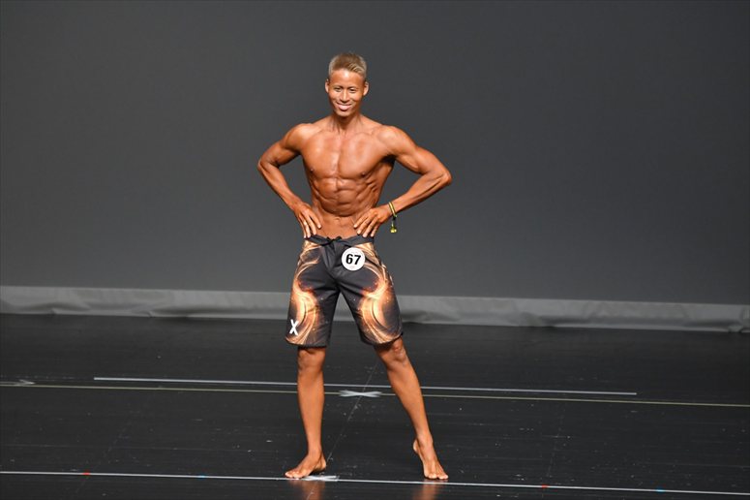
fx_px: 6559
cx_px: 375
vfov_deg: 4.4
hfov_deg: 6.5
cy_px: 250
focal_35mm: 315
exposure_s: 1/400
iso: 2500
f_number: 5.6
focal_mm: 210
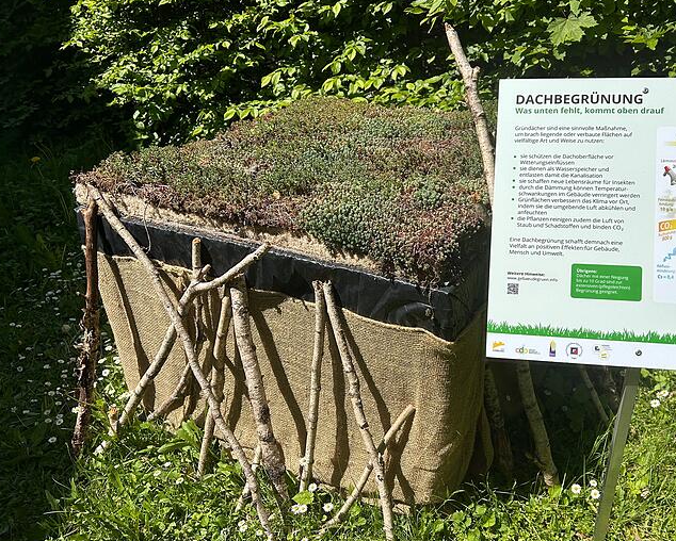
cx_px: 392
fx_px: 641
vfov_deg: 45.8
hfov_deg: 55.4
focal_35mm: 32
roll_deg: +1.2
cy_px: 273
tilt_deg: -30.6
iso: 50
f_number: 1.5
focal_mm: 5.7
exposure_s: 1/5882
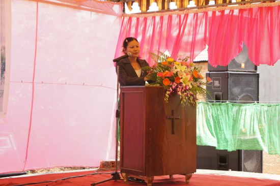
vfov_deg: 16.5
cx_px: 140
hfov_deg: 24.6
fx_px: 641
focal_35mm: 82
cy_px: 93
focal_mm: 55
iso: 200
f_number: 5.6
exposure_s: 1/160
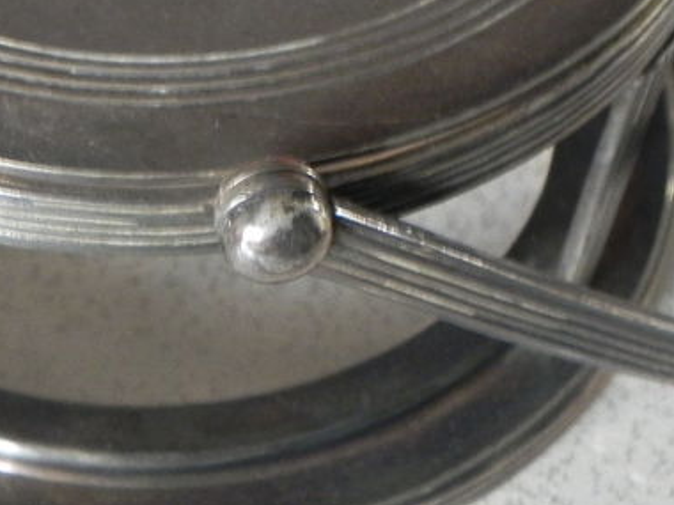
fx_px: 2356
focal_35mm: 121
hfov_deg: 16.2
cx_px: 229
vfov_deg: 12.1
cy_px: 32
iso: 400
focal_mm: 8.2
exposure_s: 1/9.8
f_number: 3.2
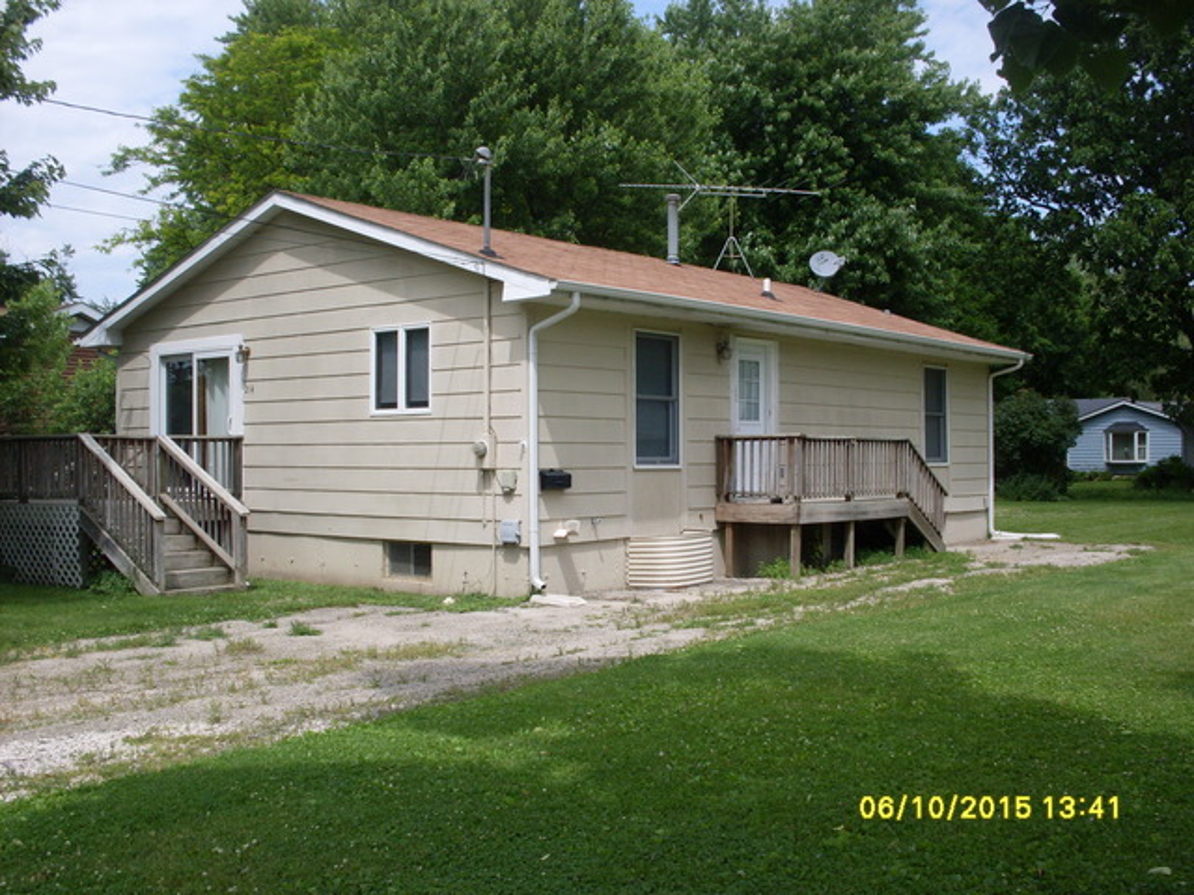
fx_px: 1311
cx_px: 597
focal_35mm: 38
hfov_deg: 49.0
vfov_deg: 37.7
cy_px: 448
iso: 80
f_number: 8.4
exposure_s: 1/180
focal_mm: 6.3
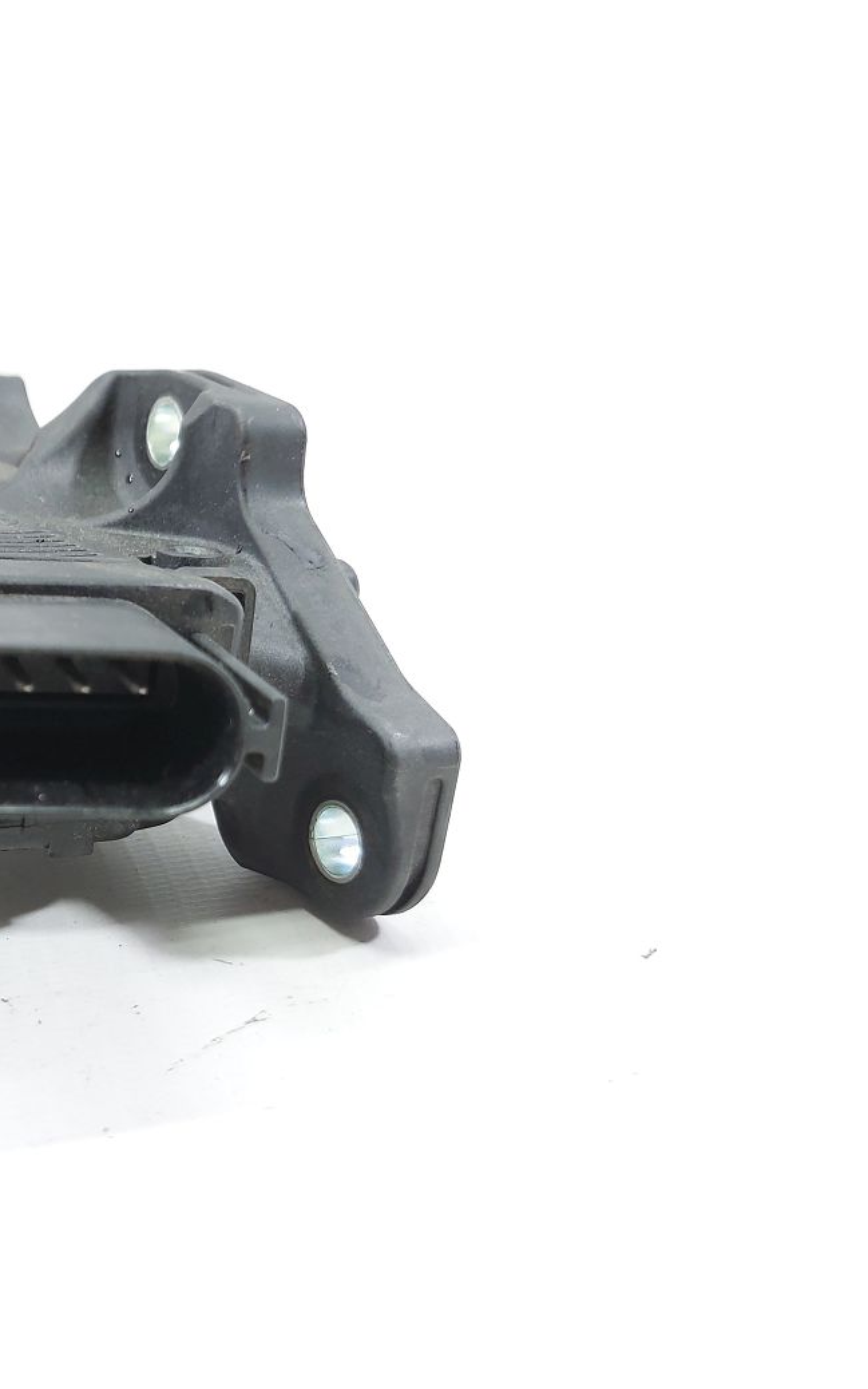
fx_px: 1287
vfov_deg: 56.7
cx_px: -37
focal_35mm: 34
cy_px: 694
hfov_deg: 33.5
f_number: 1.8
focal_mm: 5.23
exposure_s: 1/50
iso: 160
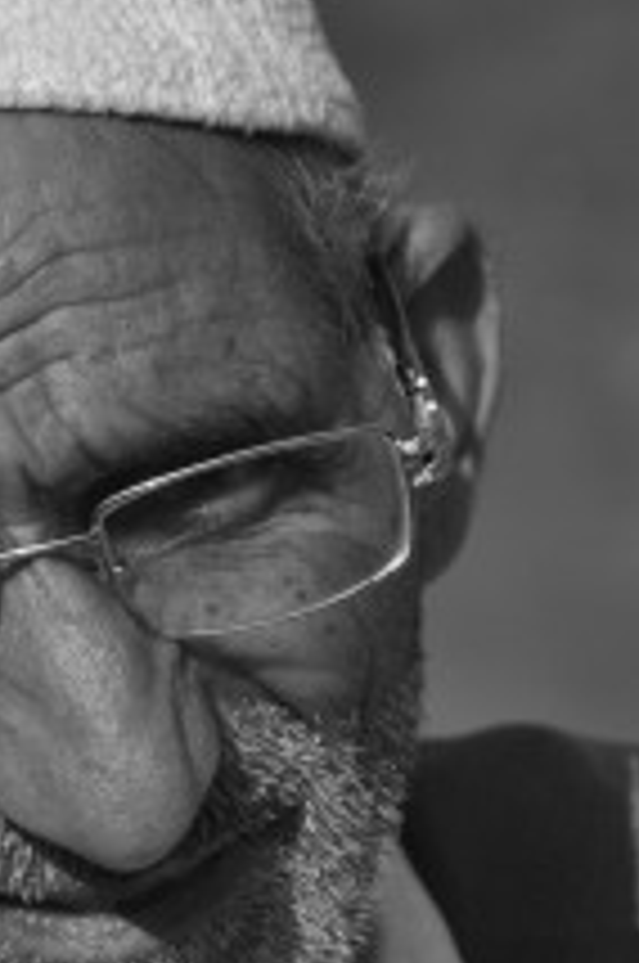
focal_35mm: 258
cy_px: 504
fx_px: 6891
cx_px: 112
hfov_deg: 5.3
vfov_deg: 8.0
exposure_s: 1/640
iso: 200
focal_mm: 92
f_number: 6.3
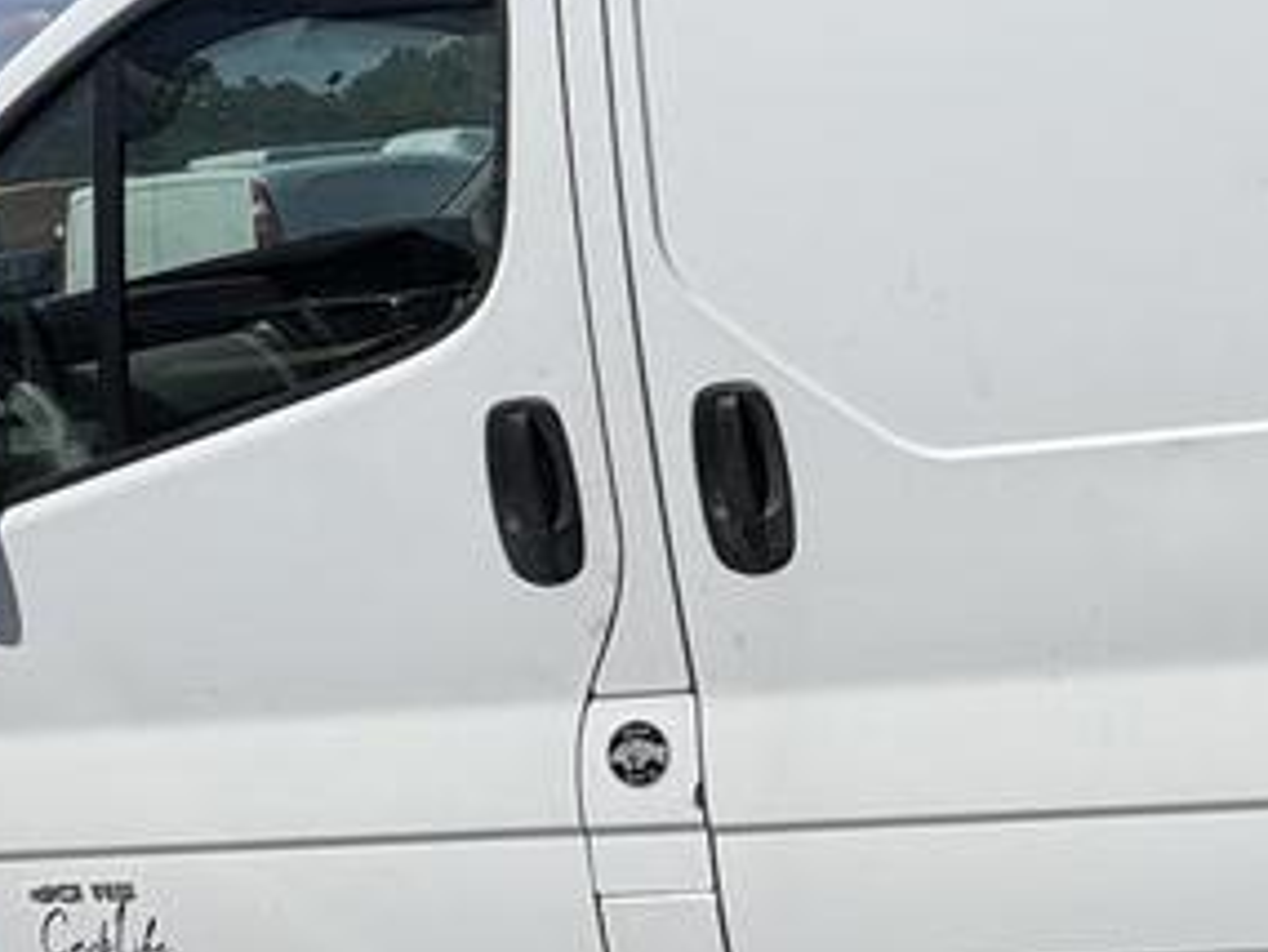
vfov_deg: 32.3
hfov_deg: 41.2
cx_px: 1001
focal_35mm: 44
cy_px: 249
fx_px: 1612
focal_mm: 2.22
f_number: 2.2
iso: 40
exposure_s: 1/7299
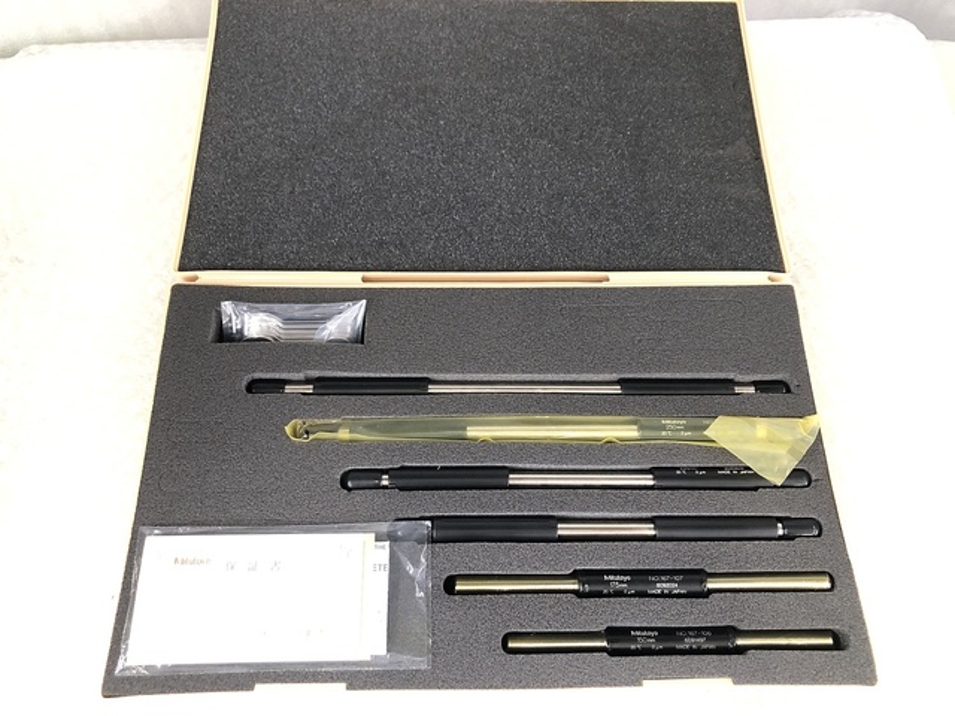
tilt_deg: -65.2
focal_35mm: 28
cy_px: 358
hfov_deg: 63.4
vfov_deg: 49.7
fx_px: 772
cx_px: 478
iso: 50
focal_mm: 3.99
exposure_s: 1/15
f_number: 1.8
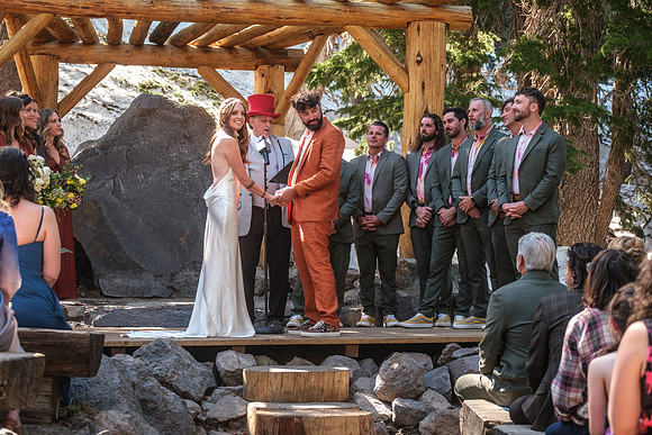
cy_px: 218
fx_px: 1359
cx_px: 326
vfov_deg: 18.2
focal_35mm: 75
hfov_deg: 27.0
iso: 400
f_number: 3.6
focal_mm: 50
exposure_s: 1/200
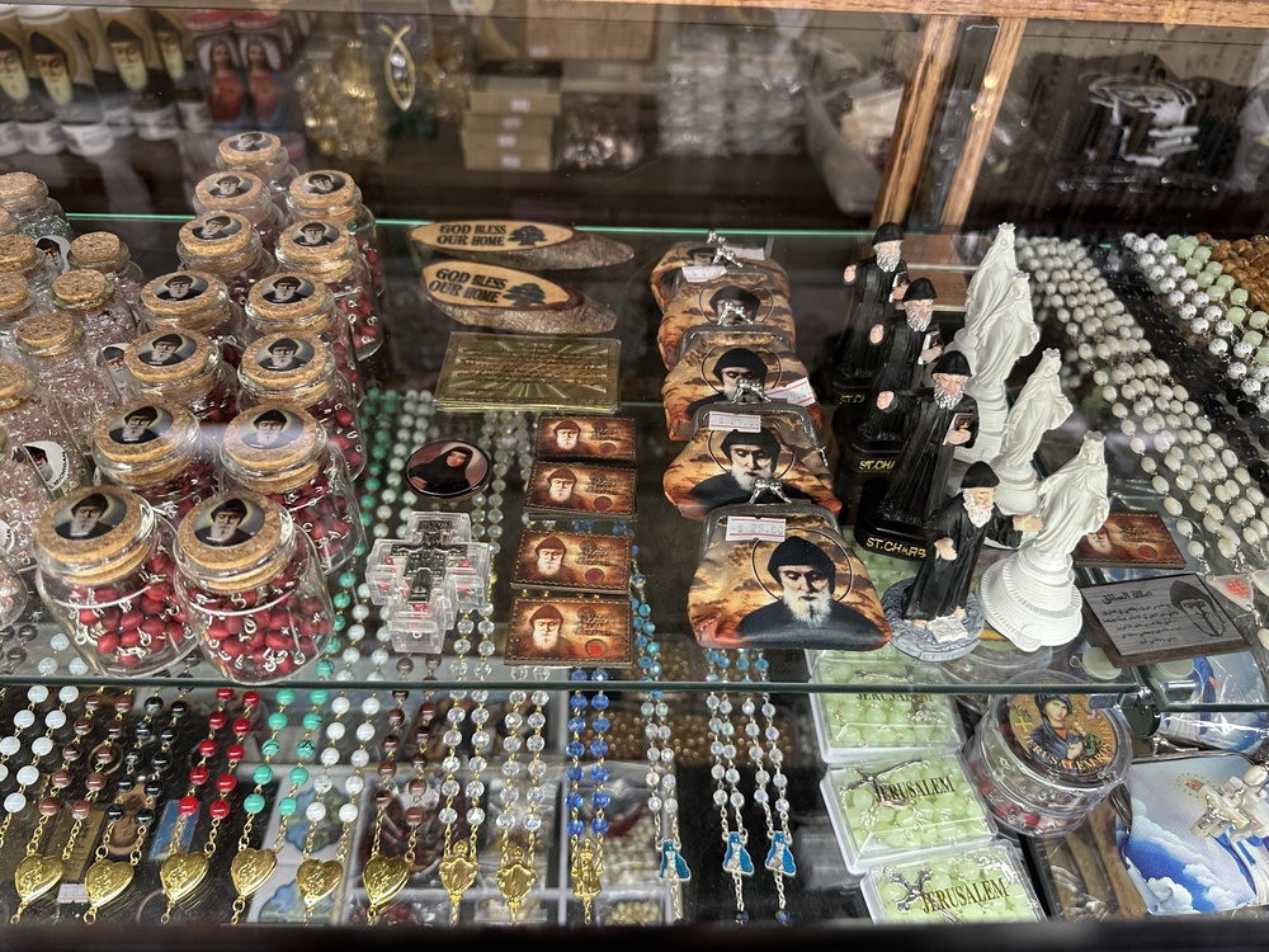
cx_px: 634
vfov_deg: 56.8
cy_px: 476
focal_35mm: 24
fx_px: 880
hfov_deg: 71.6
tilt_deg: -46.2
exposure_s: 1/120
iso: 125
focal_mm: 6.86
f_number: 1.78
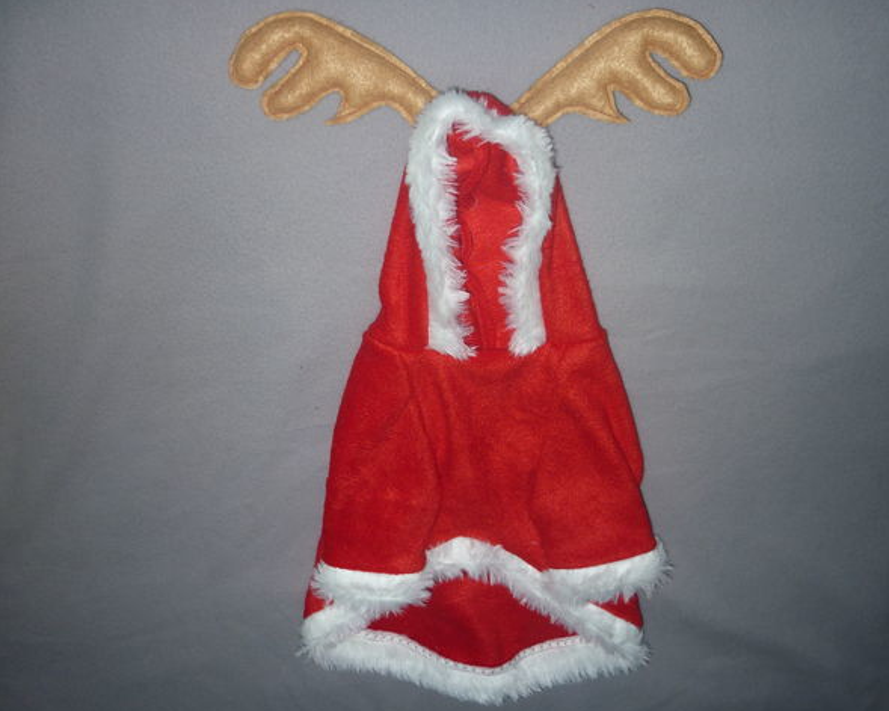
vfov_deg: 42.2
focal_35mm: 35
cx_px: 481
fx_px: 921
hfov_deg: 51.5
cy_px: 356
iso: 100
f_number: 2.8
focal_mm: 5.5
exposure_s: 1/30
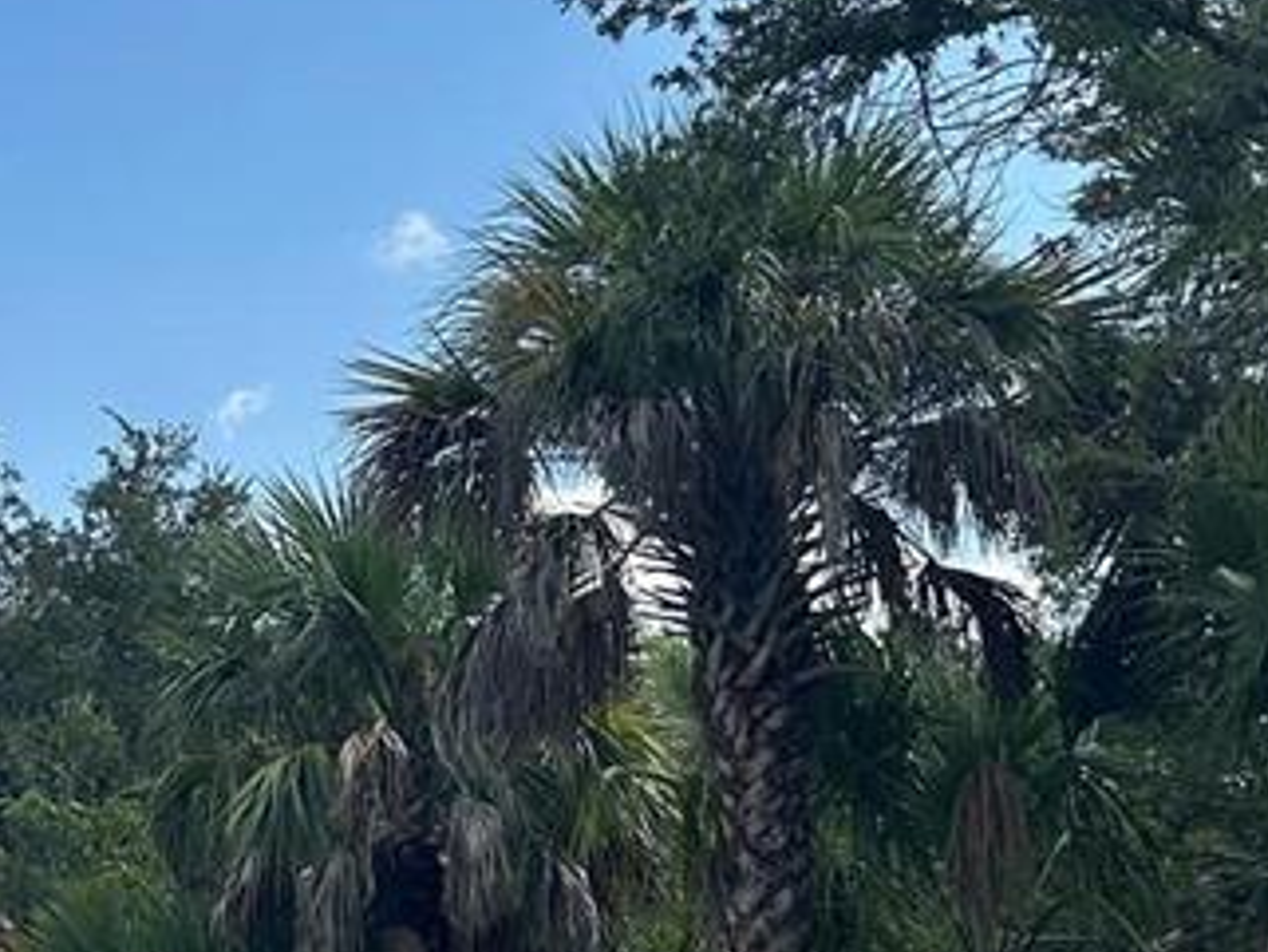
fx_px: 3041
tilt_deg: +12.6
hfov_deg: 23.1
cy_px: 446
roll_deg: +0.3
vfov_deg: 17.8
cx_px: 182
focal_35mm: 83
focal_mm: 5.7
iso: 50
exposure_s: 1/4831
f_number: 1.5
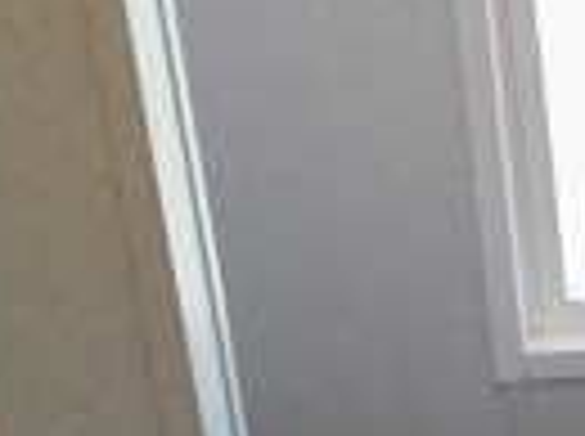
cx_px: 1298
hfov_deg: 13.4
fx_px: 1990
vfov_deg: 12.4
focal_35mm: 118
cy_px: 387
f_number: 3
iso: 125
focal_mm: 4
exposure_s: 1/50
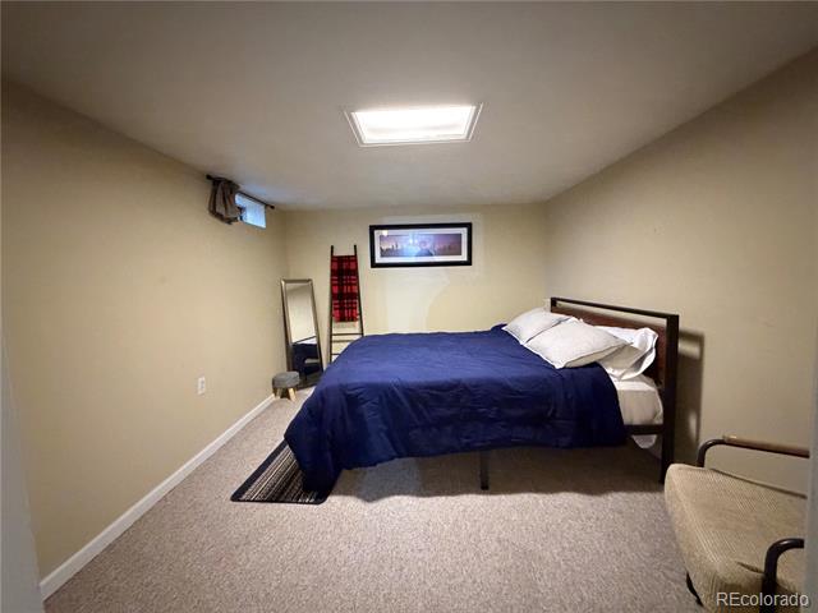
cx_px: 409
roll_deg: +1.4
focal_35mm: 14
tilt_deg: -3.8
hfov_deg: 102.1
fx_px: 331
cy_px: 306
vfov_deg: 85.7
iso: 1250
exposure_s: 1/30
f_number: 2.2
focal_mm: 2.22
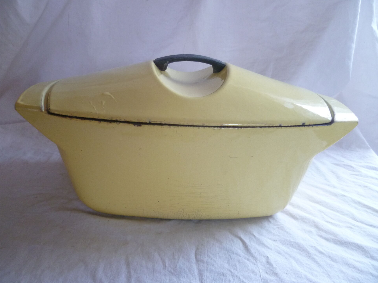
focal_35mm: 29
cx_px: 184
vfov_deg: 48.2
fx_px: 317
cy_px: 140
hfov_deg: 61.7
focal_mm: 5
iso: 250
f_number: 2.8
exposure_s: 1/30
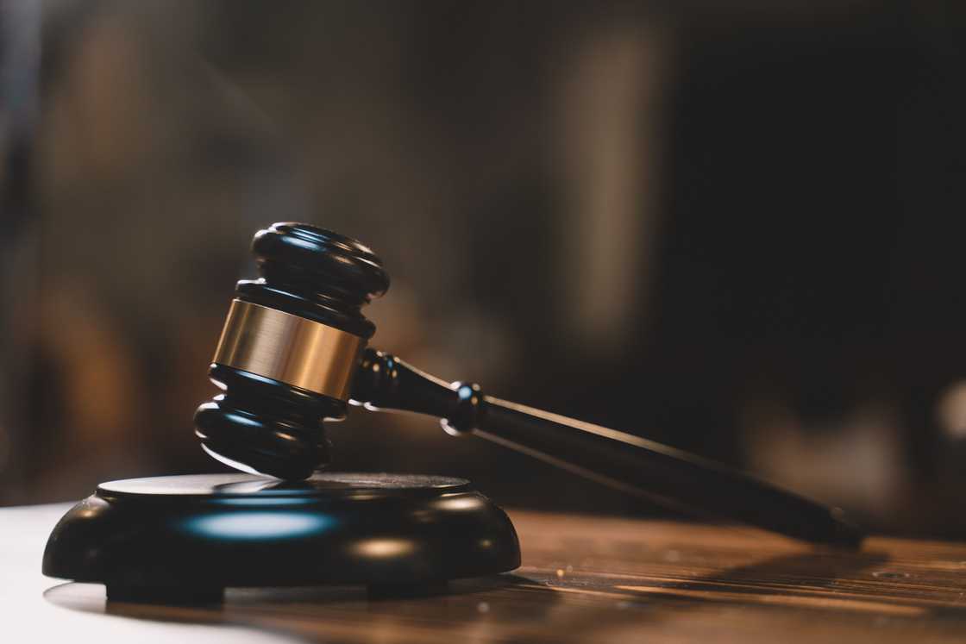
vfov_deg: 18.2
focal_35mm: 75
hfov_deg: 27.0
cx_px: 483
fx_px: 2013
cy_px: 322
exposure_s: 1/30
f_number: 2.8
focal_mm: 75
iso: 200
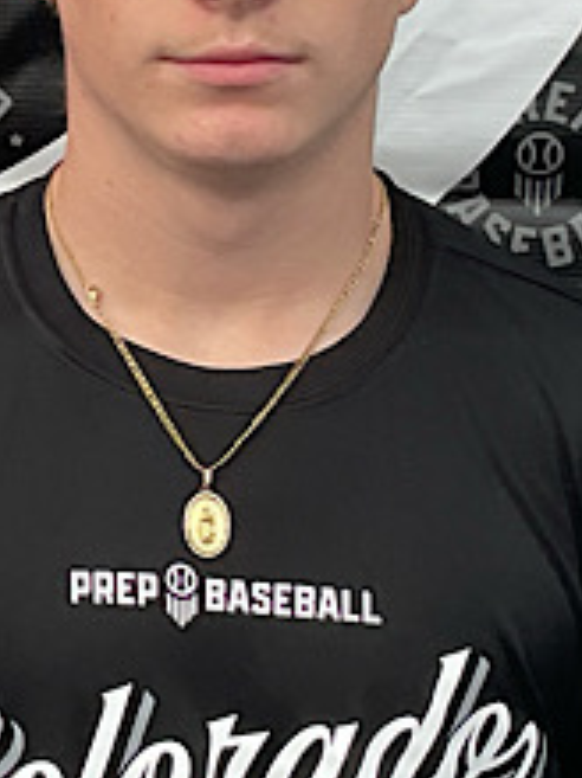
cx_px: 188
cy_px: 174
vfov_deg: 35.2
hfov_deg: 27.3
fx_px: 1189
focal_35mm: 53
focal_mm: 3
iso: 16
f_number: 1.8
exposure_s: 1/792
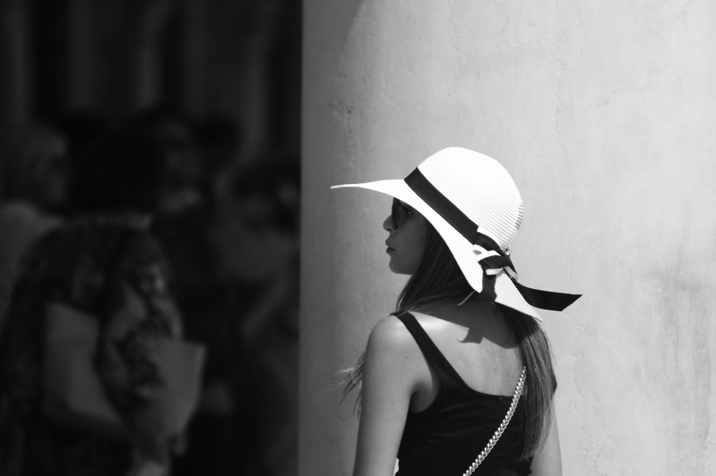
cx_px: 342
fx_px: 6734
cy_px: 255
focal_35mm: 339
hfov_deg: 6.1
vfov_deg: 4.0
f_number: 2.8
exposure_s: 1/3200
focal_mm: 200
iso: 100
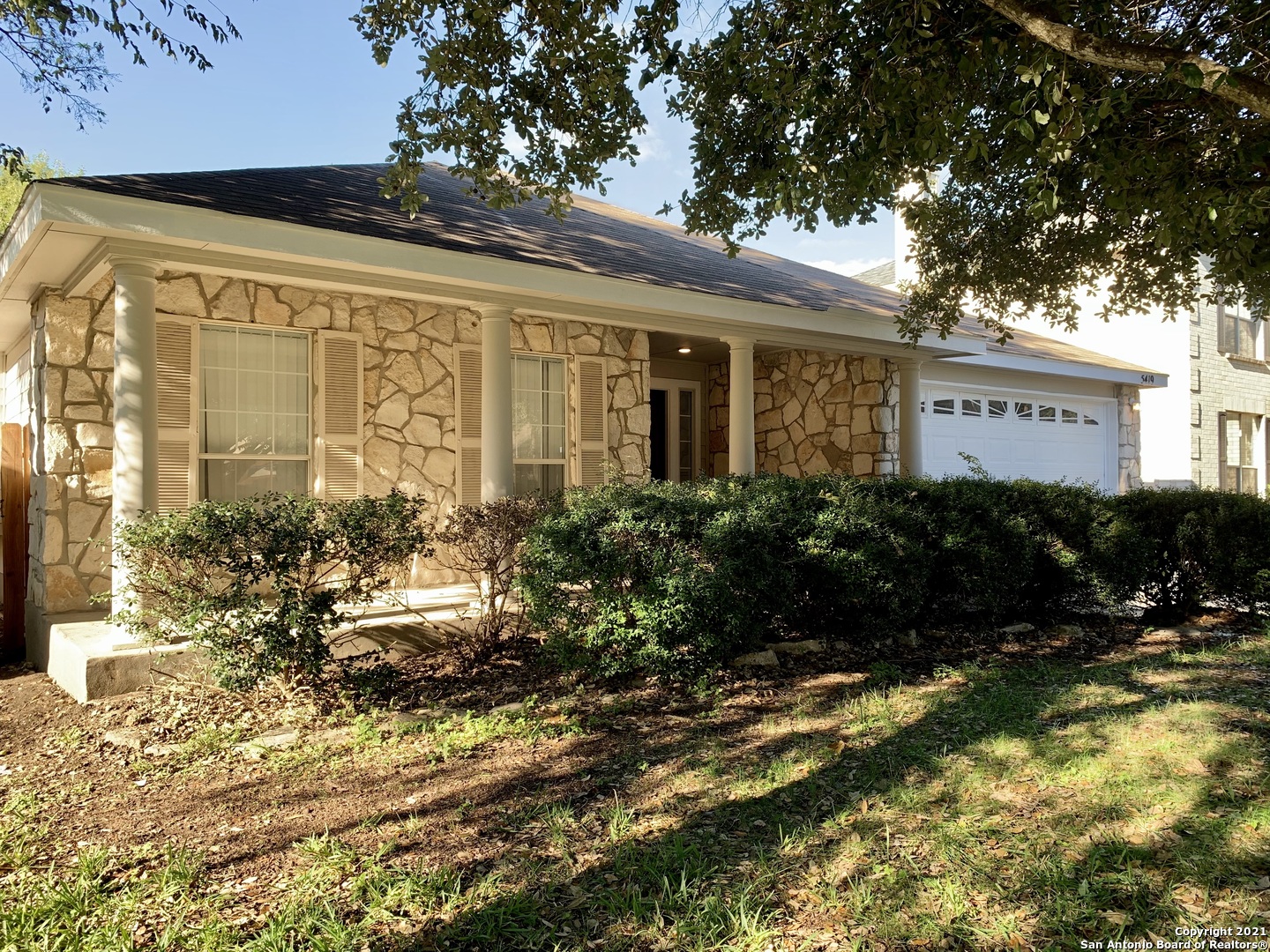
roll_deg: -0.6
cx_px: 635
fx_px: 954
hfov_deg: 67.3
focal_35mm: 26
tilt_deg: +2.9
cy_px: 476
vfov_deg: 53.1
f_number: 1.8
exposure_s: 1/165
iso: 25
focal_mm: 4.25
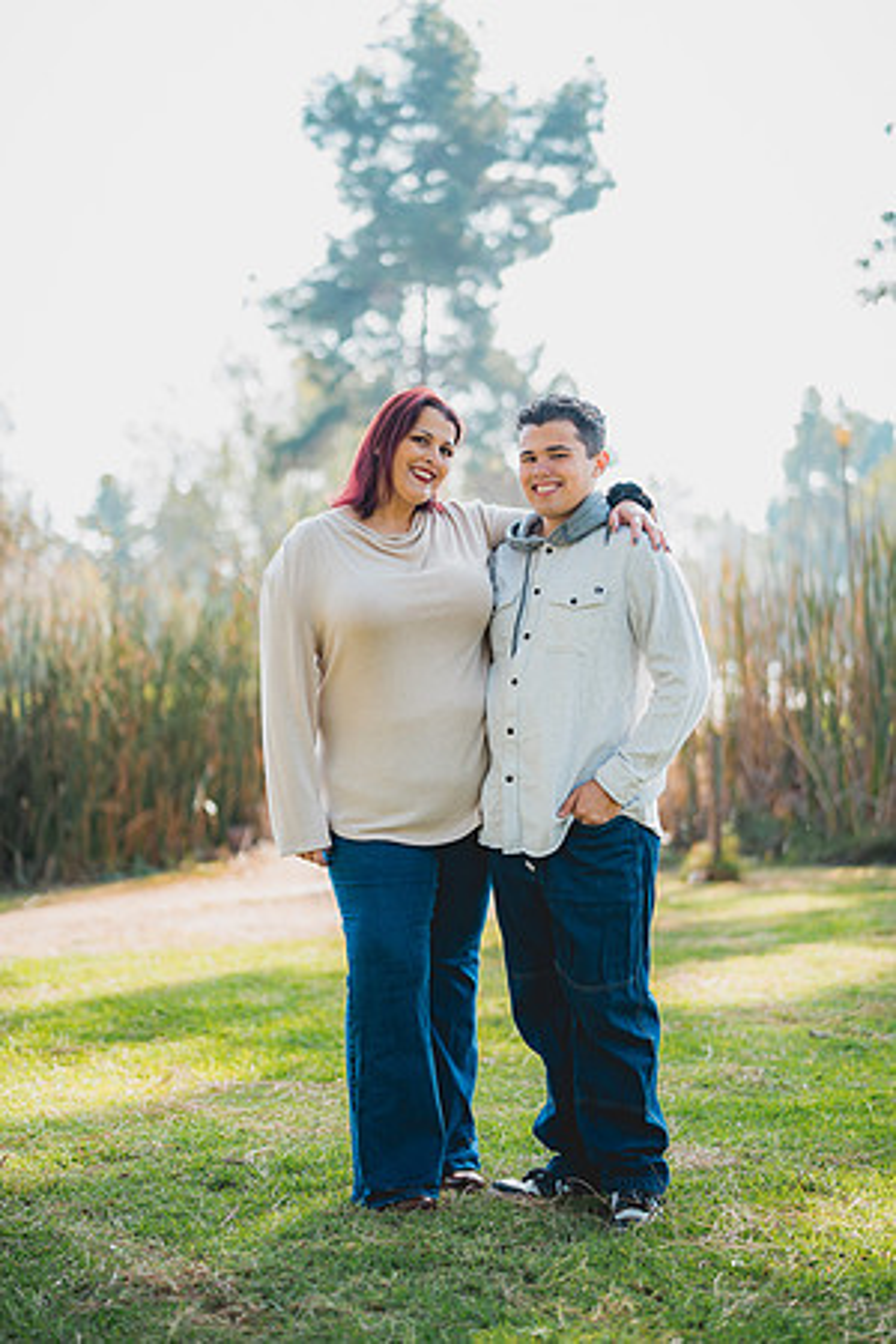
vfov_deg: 39.6
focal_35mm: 50
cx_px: 448
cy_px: 672
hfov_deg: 27.0
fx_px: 1867
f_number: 1.4
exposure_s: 1/1600
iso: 250
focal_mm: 50
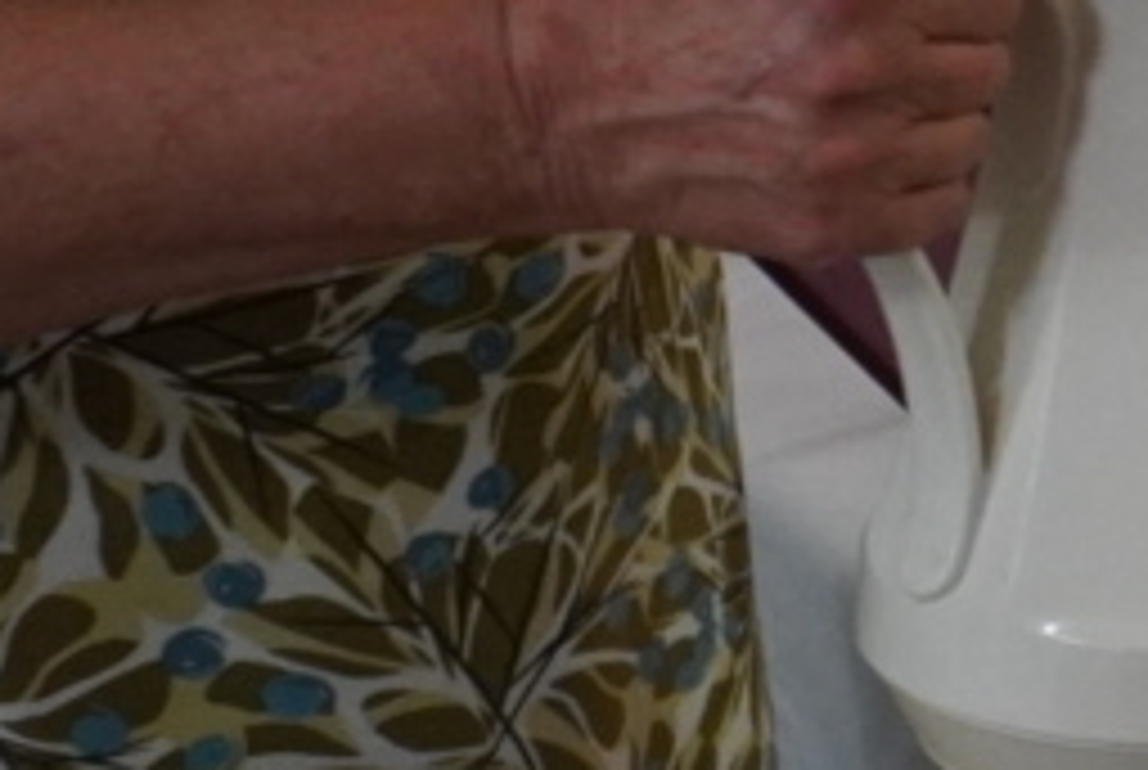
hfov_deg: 10.9
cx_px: 2953
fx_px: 4856
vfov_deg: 9.0
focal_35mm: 152
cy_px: -54
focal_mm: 16
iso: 1600
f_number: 4
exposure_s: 1/160
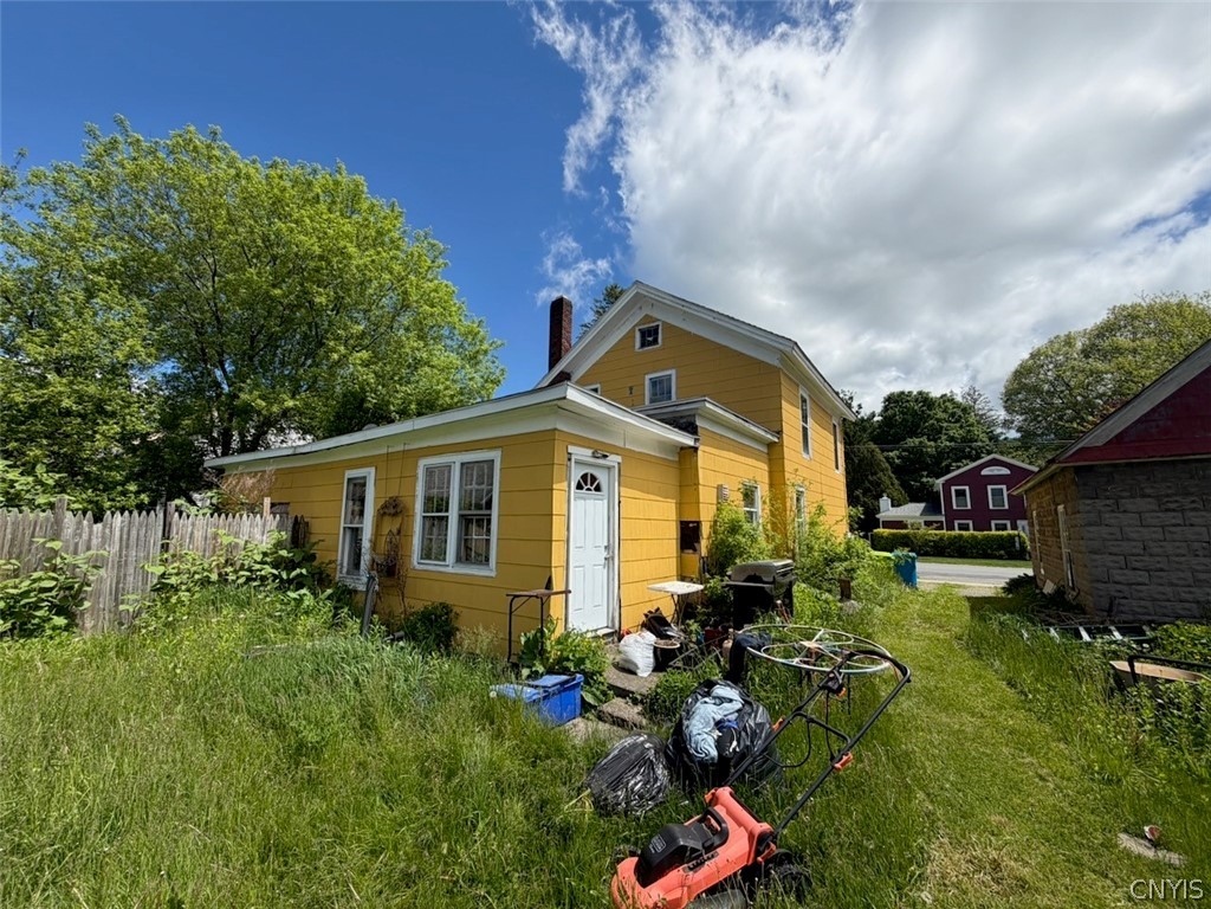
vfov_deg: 85.7
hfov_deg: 102.1
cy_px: 454
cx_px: 606
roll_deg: -0.4
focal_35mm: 14
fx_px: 490
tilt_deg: +9.0
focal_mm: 2.22
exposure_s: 1/928
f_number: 2.2
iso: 20
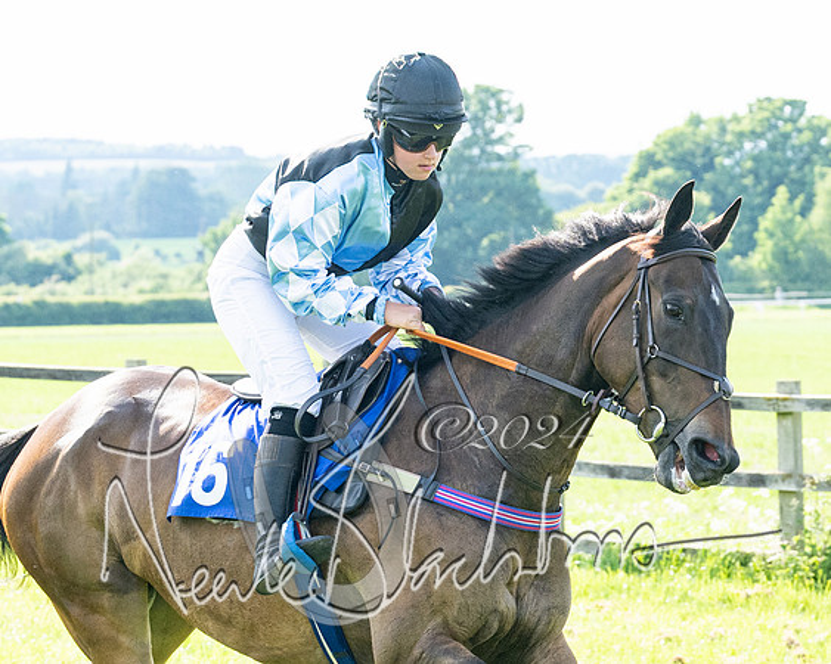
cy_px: 338
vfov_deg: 7.7
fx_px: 4915
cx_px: 530
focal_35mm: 200
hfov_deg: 9.7
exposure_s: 1/1250
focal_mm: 70
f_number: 5
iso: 400
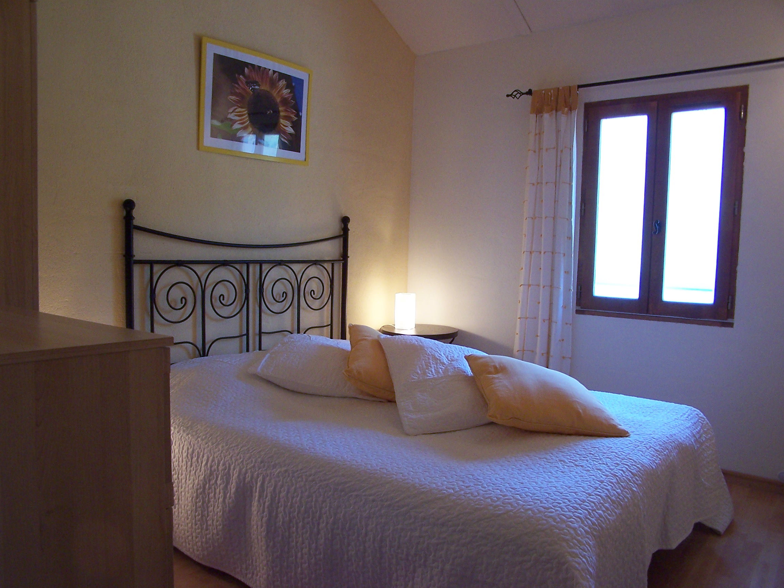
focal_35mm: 38
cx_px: 392
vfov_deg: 37.7
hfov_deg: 49.0
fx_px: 861
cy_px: 294
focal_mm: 6.3
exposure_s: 1/20
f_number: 2.8
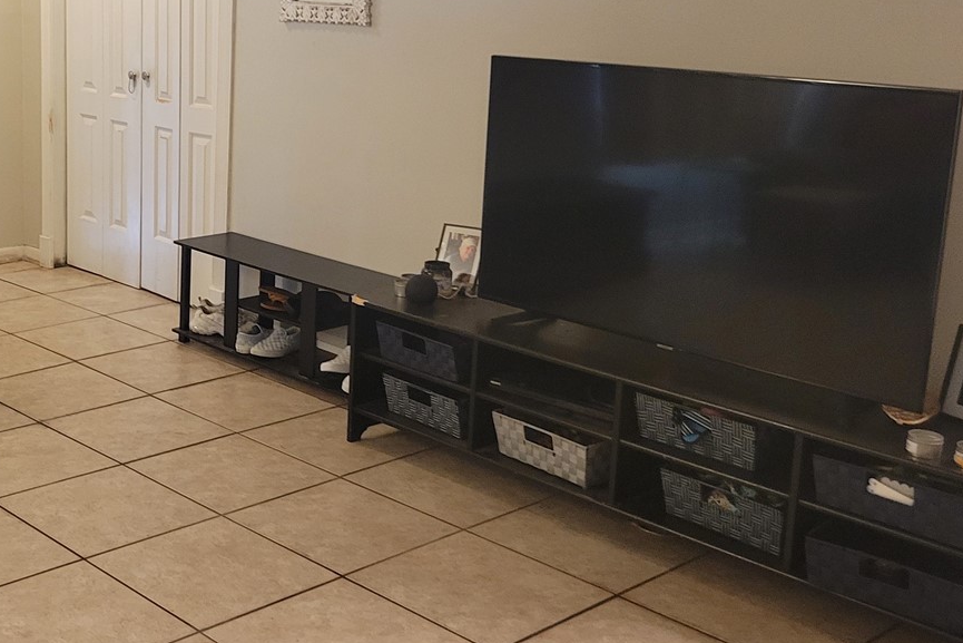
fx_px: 1338
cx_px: 181
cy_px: 246
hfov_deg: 38.0
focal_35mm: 50
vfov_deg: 26.9
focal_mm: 5.4
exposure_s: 1/30
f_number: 1.8
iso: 640
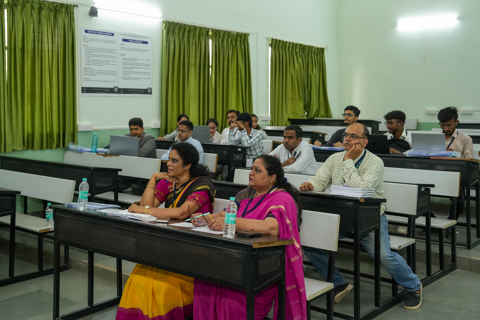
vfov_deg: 31.9
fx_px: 560
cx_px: 240
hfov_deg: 46.4
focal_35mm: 42
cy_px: 160
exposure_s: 1/125
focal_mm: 42
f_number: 4
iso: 1600
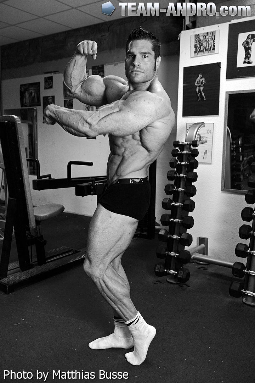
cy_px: 192
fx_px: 340
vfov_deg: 58.7
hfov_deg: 41.1
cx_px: 128
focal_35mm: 32
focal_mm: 32
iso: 3600
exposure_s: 1/250
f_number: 3.5
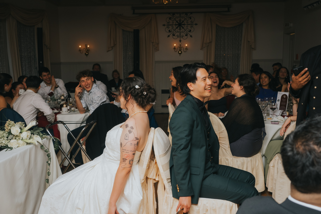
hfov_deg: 51.4
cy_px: 107
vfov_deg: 35.5
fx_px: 334
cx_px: 160
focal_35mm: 37
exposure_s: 1/160
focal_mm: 18
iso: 320
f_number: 2.8
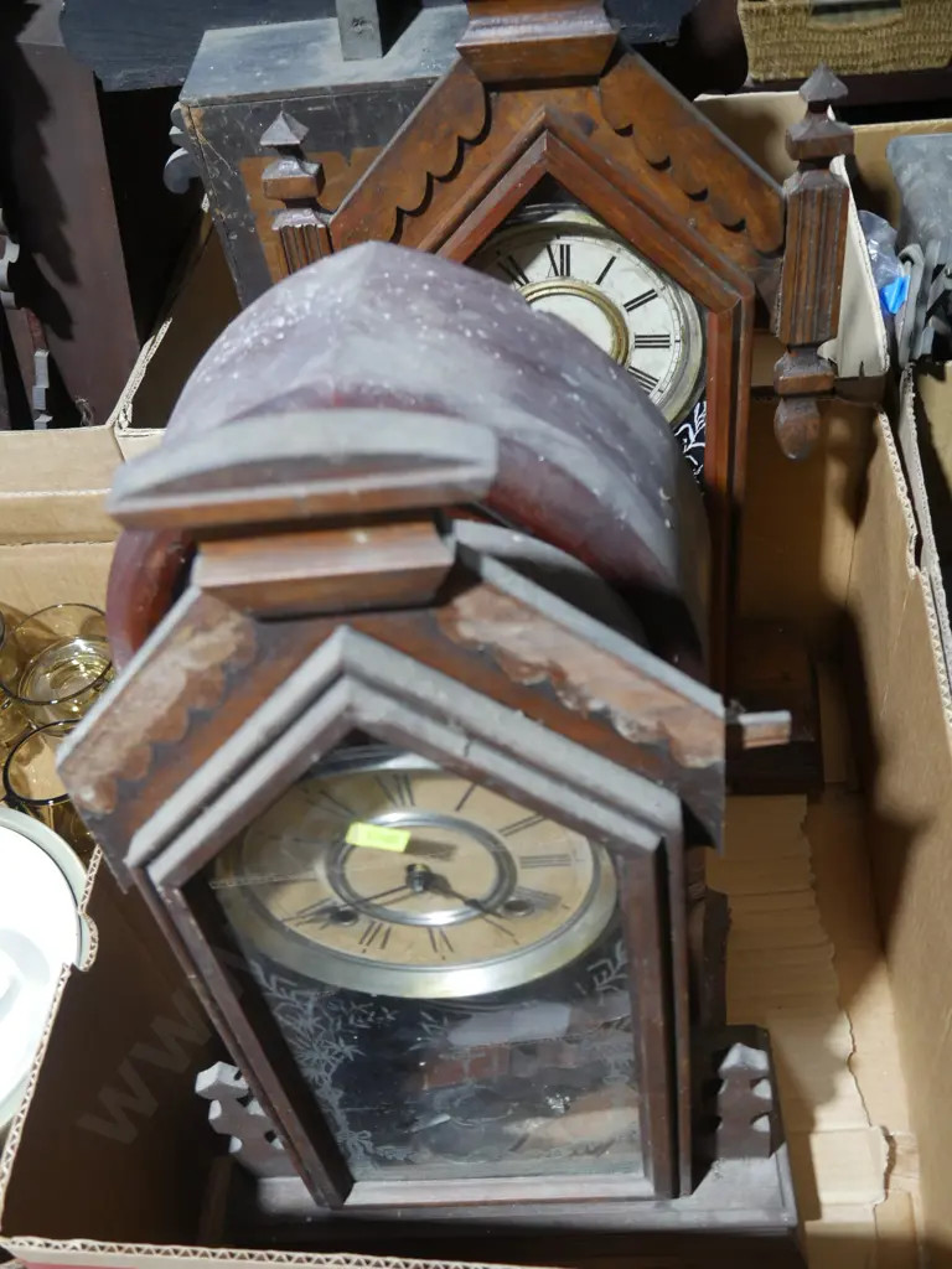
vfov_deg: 51.4
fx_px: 1320
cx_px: 476
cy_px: 634
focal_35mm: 36
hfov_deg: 39.7
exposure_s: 1/60
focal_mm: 18
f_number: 4
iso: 800
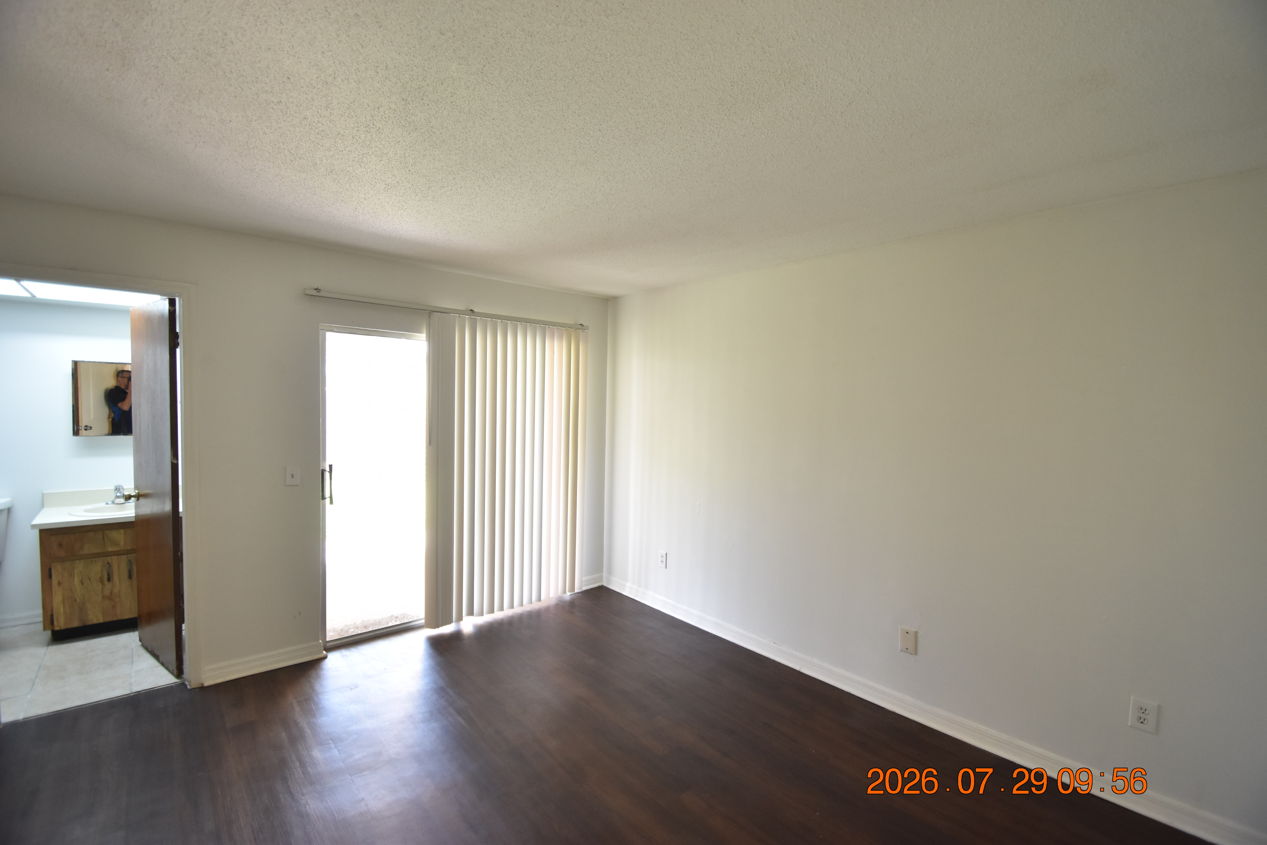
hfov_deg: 100.4
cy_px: 422
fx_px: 528
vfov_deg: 77.3
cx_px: 634
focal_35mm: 15
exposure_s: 1/45
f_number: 3.5
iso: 800
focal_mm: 10
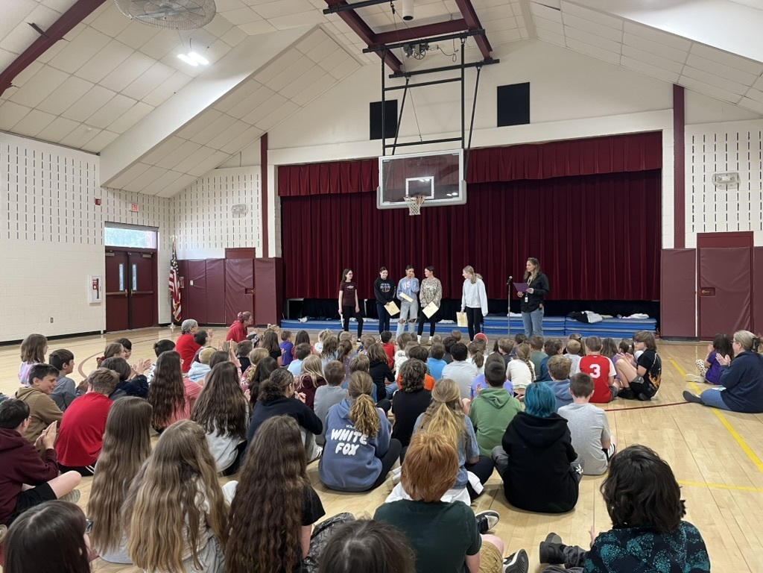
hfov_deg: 67.3
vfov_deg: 53.1
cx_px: 382
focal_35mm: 26
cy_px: 286
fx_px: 573
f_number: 1.6
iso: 125
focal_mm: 5.1
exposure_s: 1/69
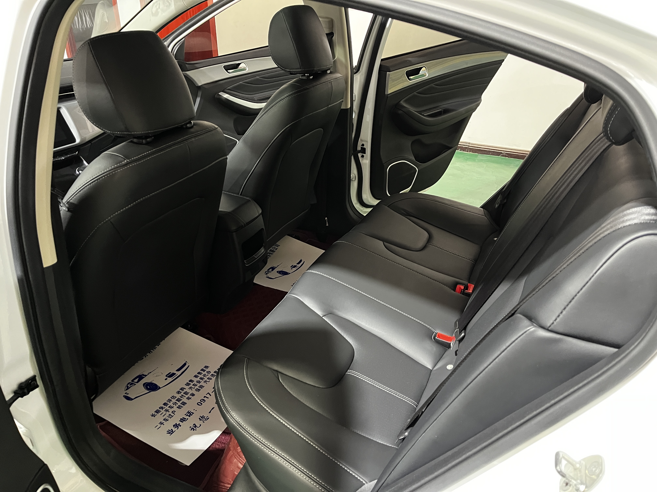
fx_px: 493
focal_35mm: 26
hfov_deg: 67.3
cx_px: 328
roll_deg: -0.3
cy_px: 246
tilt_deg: -28.4
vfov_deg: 53.1
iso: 800
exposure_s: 1/25
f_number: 1.6
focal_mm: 5.1
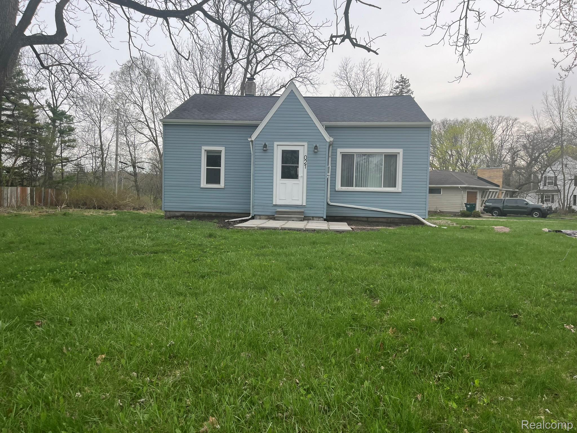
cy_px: 216
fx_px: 433
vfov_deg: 53.1
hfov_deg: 67.3
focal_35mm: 26
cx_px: 288
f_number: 1.6
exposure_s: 1/705
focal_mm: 5.1
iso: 50
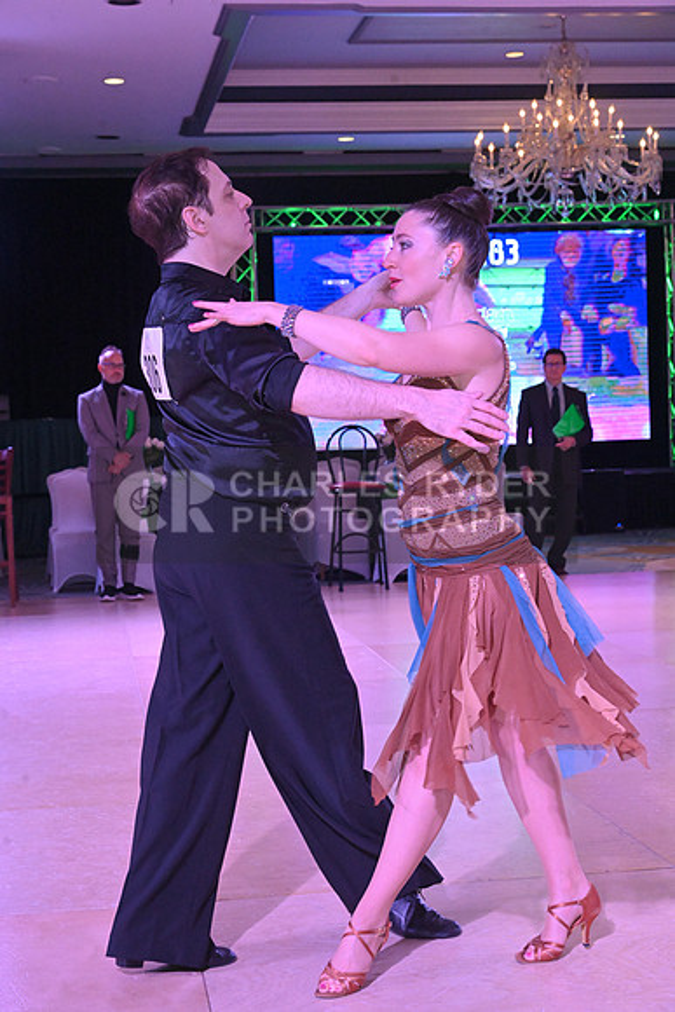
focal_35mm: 62
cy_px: 506
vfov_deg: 32.4
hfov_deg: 21.9
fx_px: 1743
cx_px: 338
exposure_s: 1/250
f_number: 8
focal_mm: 62
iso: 5000
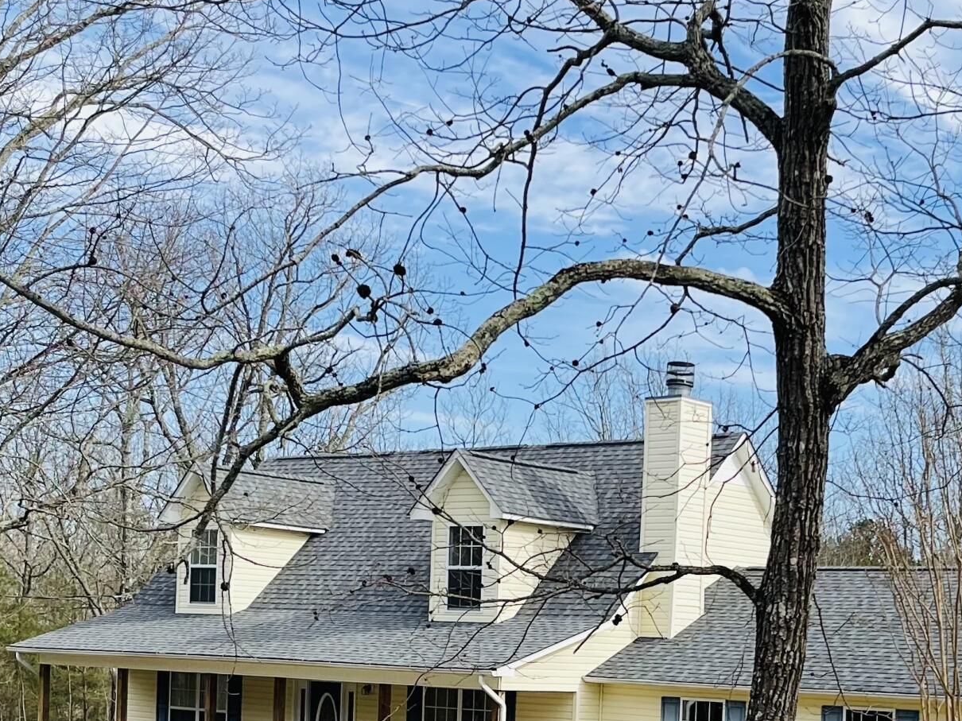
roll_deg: -2.2
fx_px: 1723
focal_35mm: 62
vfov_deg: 22.7
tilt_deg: -0.1
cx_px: 633
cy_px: 723
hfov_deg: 31.0
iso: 32
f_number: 1.6
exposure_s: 1/1795
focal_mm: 5.1
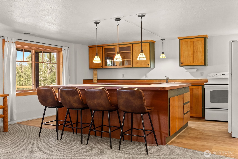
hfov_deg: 57.8
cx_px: 119
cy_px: 80
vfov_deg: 40.5
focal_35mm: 33
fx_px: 216
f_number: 3.5
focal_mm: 32.6
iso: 400
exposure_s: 1/5
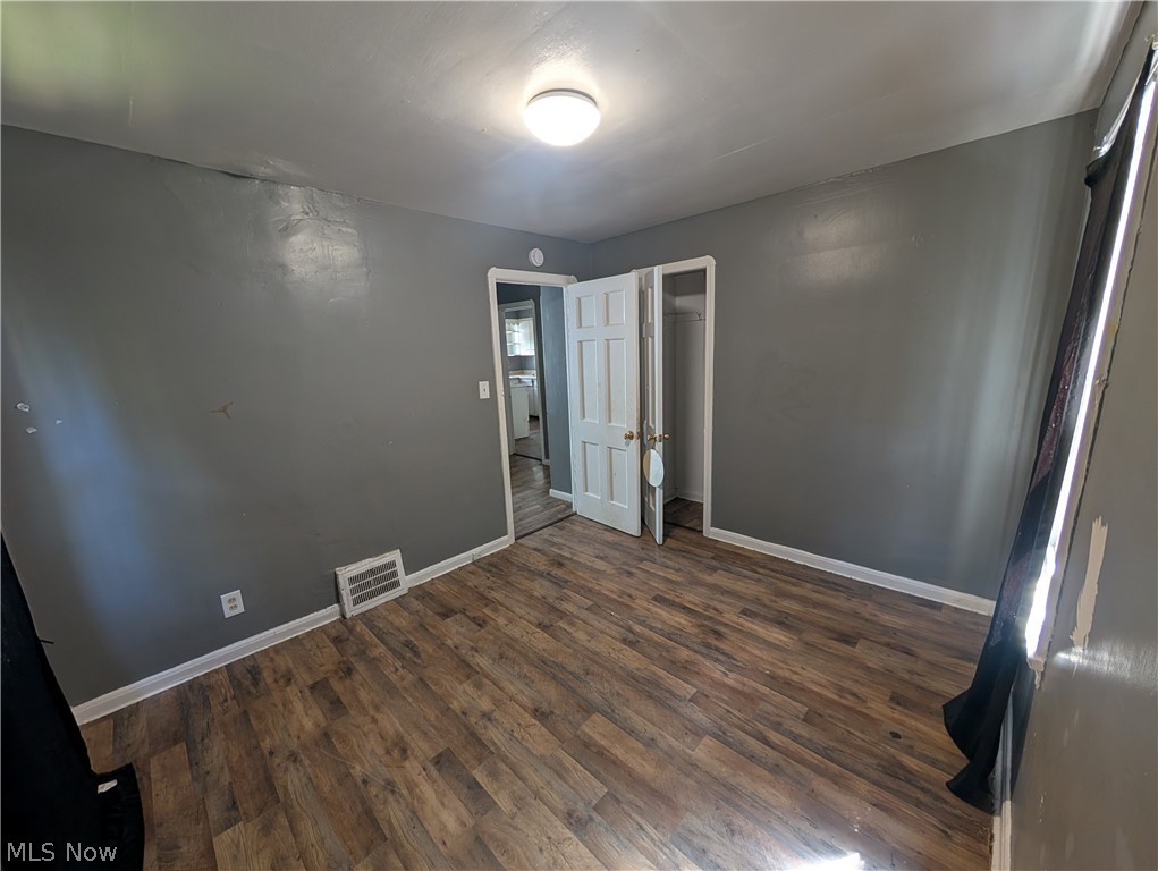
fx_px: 402
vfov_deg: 94.6
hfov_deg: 110.5
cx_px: 579
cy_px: 436
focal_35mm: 12
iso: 130
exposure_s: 1/36.7
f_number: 1.7
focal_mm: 2.02
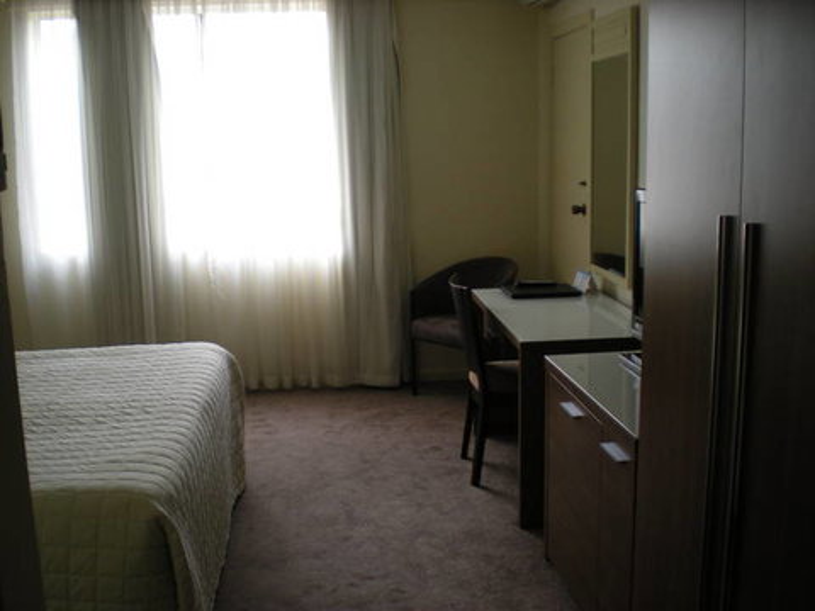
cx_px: 408
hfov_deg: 49.0
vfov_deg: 37.7
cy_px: 306
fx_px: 895
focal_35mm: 38
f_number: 3.1
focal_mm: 6.3
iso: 130
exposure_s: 1/69.7
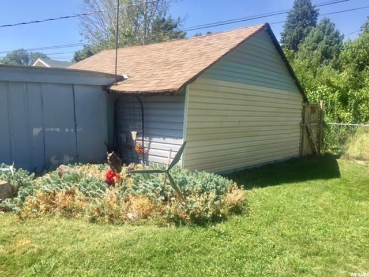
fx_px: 309
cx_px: 184
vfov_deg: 48.2
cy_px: 138
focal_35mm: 29
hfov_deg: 61.7
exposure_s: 1/1236
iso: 32
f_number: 2.2
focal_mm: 4.15
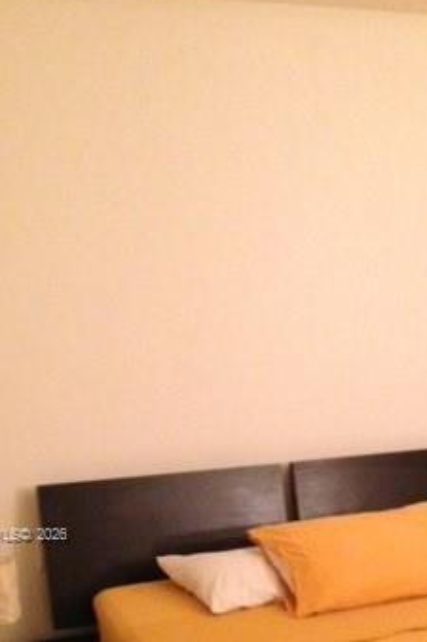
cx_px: 334
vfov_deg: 30.1
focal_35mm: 65
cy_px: 536
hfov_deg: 20.7
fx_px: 1158
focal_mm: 4.12
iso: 640
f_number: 2.4
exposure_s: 1/15
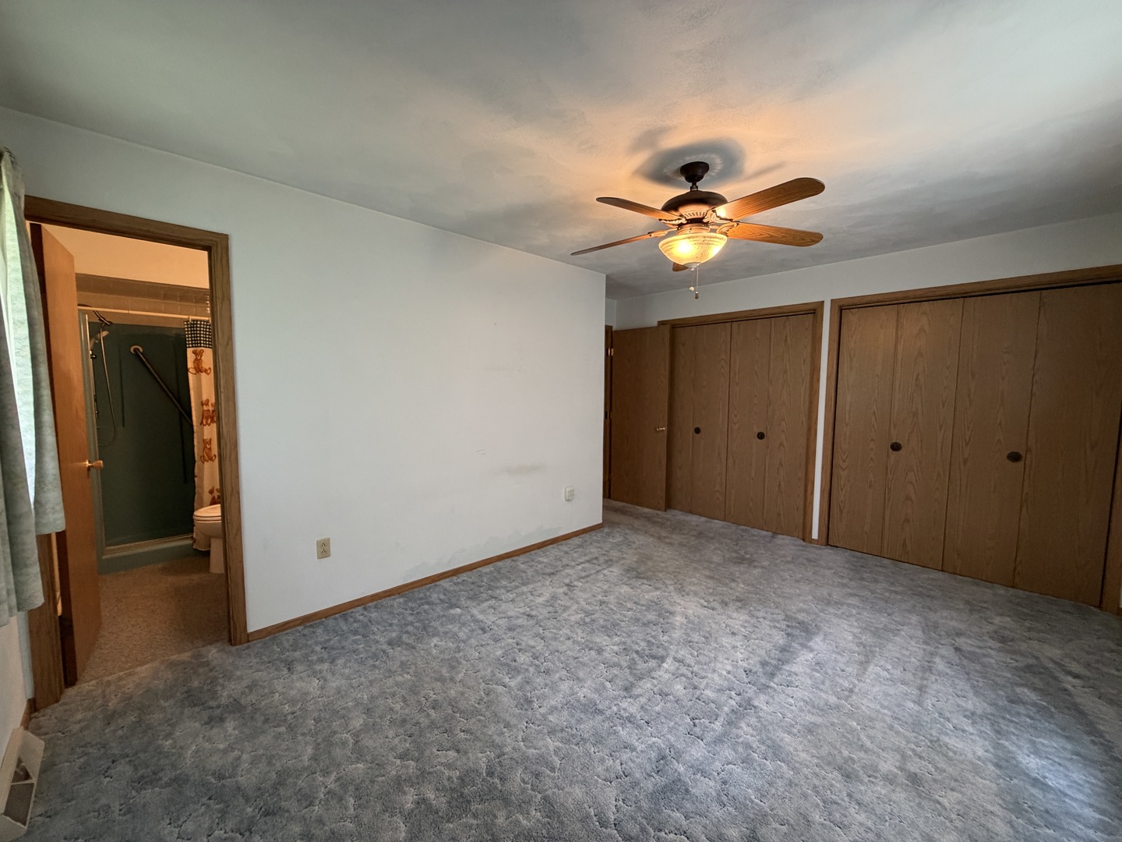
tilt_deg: -5.0
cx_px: 561
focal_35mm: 14
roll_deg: +0.2
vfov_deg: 85.7
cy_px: 421
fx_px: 454
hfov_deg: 102.1
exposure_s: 1/60
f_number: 2.2
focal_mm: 2.22
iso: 320
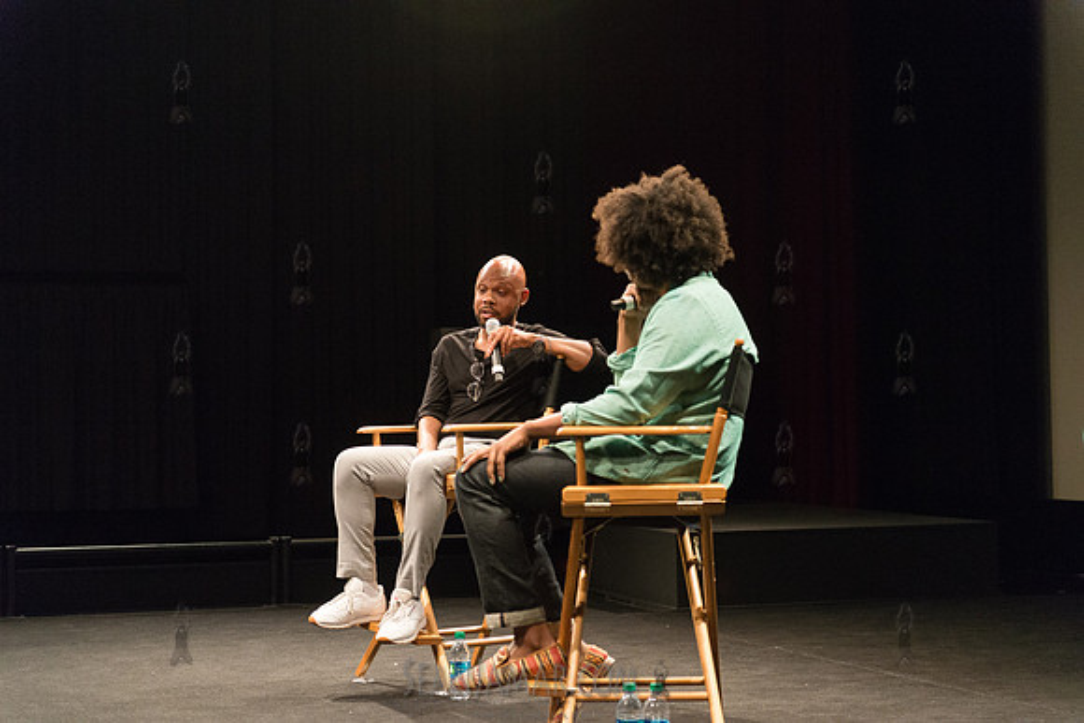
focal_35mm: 70
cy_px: 362
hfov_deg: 28.8
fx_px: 2108
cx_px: 542
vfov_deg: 19.5
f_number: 2.8
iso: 4000
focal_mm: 70
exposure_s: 1/200
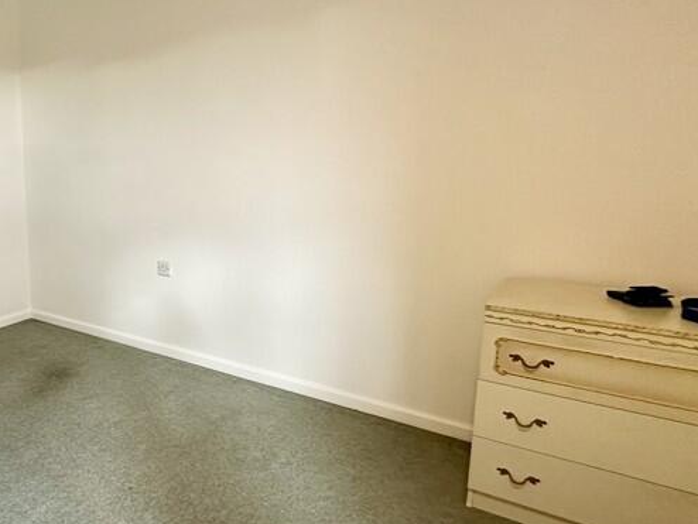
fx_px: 585
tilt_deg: -9.9
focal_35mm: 29
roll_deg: +1.7
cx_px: 89
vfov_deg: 48.2
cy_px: 246
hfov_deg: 54.8
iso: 500
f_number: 2.2
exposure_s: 1/50
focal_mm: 2.22
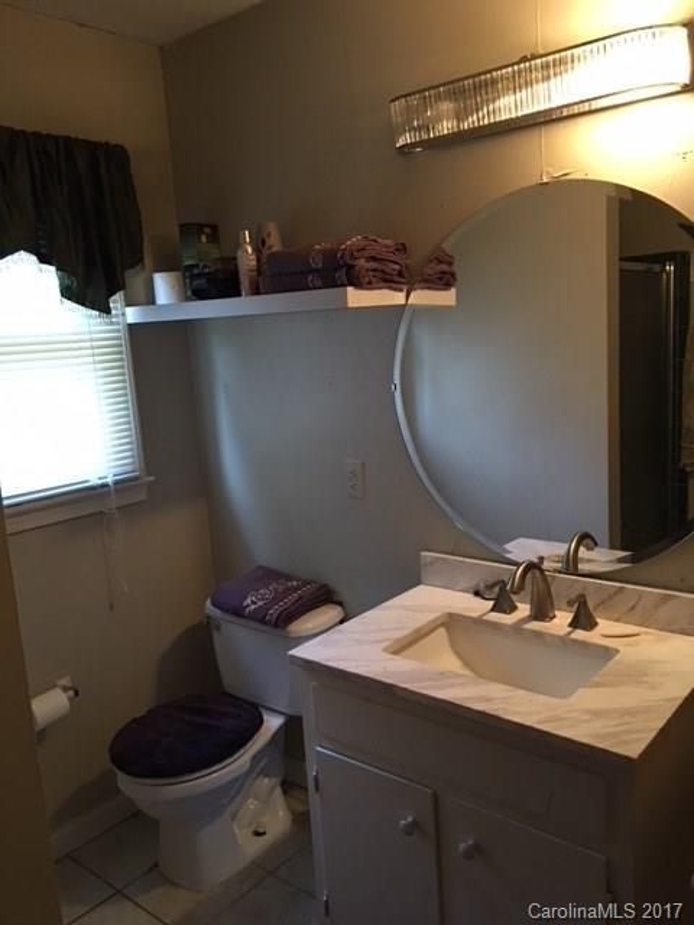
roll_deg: +4.1
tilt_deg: -8.9
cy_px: 462
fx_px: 775
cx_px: 347
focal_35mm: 29
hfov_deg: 48.2
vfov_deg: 61.7
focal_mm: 4.15
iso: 80
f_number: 2.2
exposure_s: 1/8
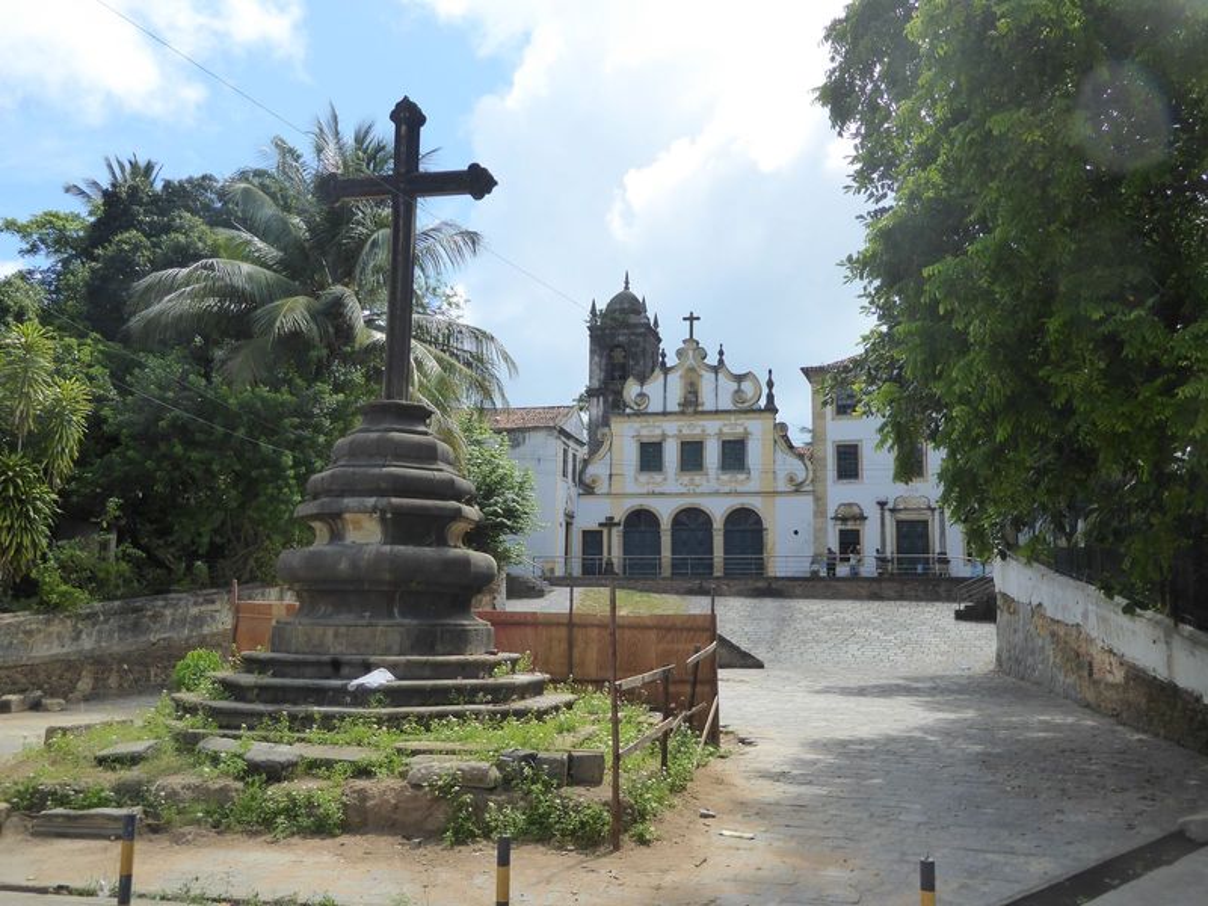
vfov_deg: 41.8
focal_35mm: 34
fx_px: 1187
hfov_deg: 54.0
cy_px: 453
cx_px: 604
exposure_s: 1/640
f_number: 3.6
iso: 160
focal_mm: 5.8
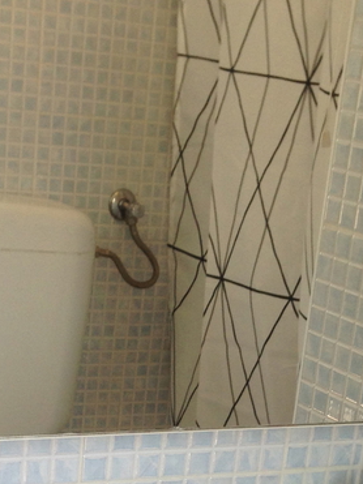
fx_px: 1343
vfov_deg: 19.2
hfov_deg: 15.4
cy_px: 587
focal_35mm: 96
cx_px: 188
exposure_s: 1/120
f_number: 2.4
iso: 50
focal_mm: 4.12
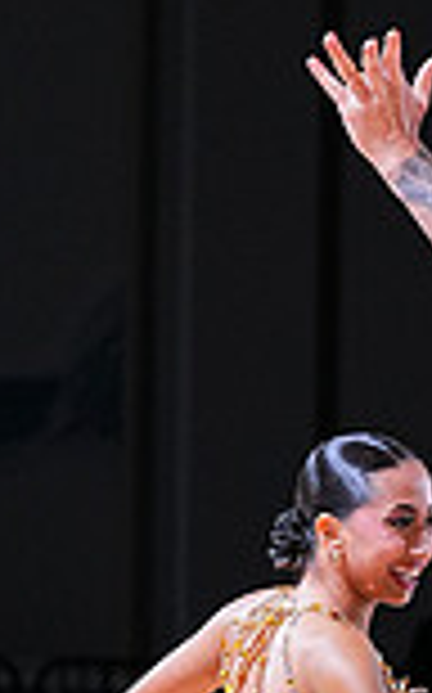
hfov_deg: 3.6
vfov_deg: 5.8
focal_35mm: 361
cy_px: 922
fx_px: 6813
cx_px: 565
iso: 2000
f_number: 4
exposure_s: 1/400
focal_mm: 94
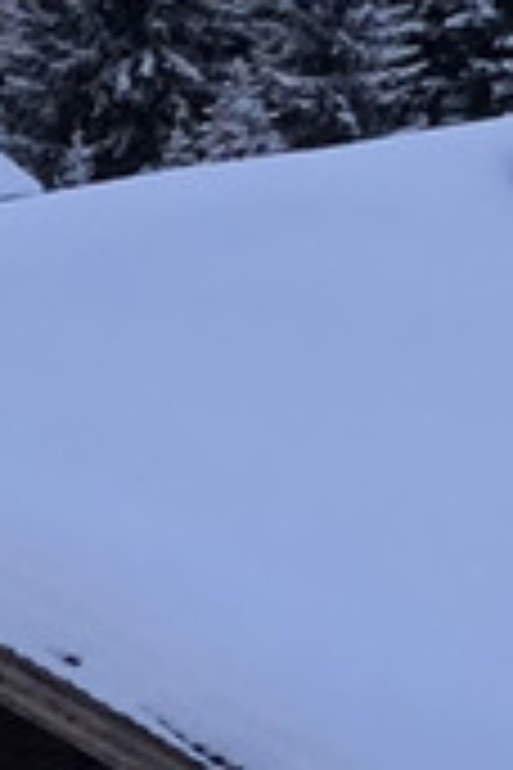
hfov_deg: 2.6
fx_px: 10836
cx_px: 2007
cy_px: -707
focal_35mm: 507
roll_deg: +2.2
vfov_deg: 4.0
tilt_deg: -0.7
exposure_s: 1/50
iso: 16
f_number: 2.4
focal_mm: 6
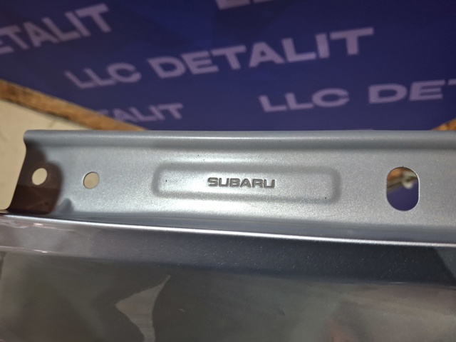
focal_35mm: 25
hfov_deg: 69.4
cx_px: 228
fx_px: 329
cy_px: 171
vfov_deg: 54.8
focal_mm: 4.69
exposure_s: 1/100
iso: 200
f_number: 1.8
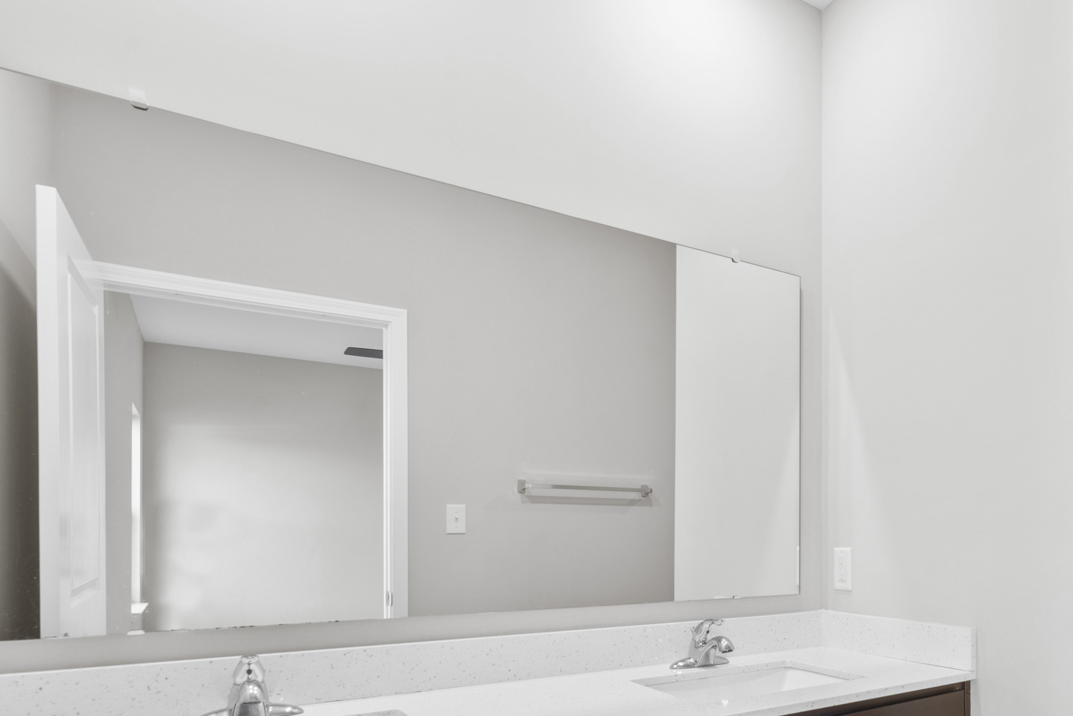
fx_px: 745
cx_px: 806
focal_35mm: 25
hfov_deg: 67.0
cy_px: 526
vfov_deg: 49.5
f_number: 9
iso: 250
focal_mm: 16
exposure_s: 1/2
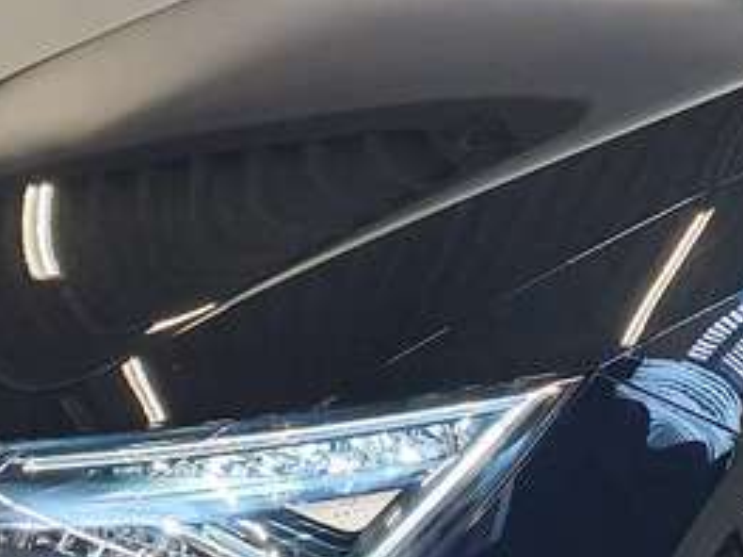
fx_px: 1695
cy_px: 277
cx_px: 602
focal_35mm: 79
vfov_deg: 18.6
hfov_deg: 24.3
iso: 500
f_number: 2.4
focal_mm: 4.32
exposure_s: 1/50
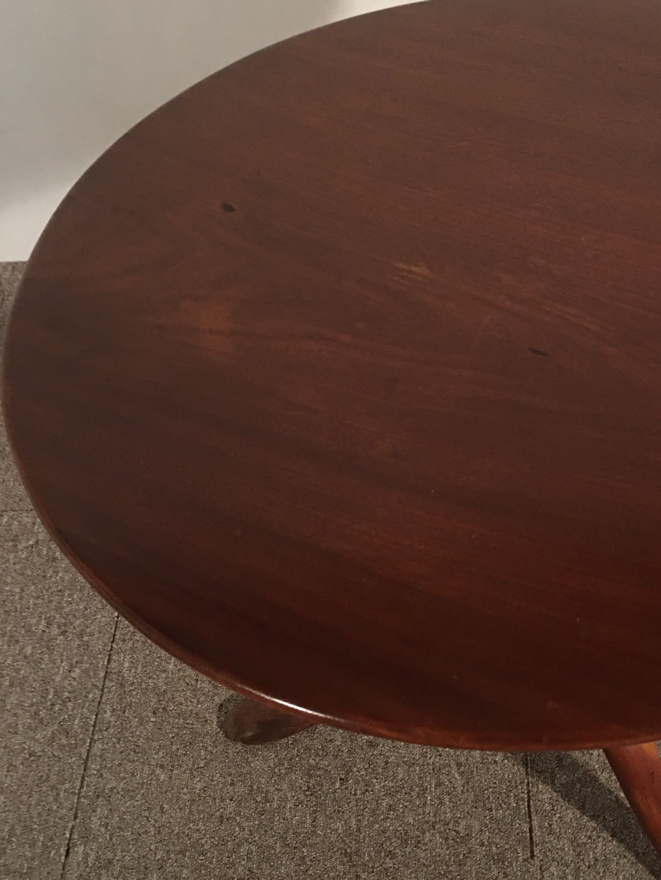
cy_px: 423
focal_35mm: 45
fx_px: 1146
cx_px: 502
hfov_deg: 31.6
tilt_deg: -48.6
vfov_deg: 42.1
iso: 80
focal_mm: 4.15
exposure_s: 1/10
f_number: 2.2
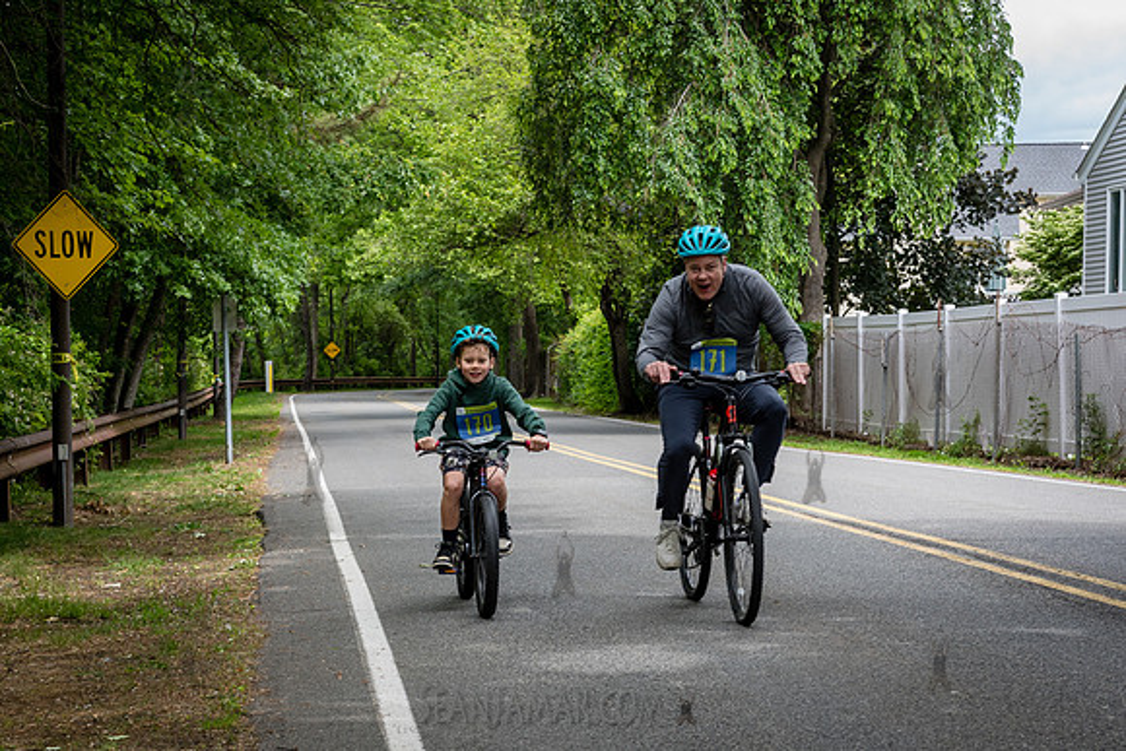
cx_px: 475
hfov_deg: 27.2
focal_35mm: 74
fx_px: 2327
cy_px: 512
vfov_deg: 18.3
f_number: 5
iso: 400
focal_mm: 52
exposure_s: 1/400
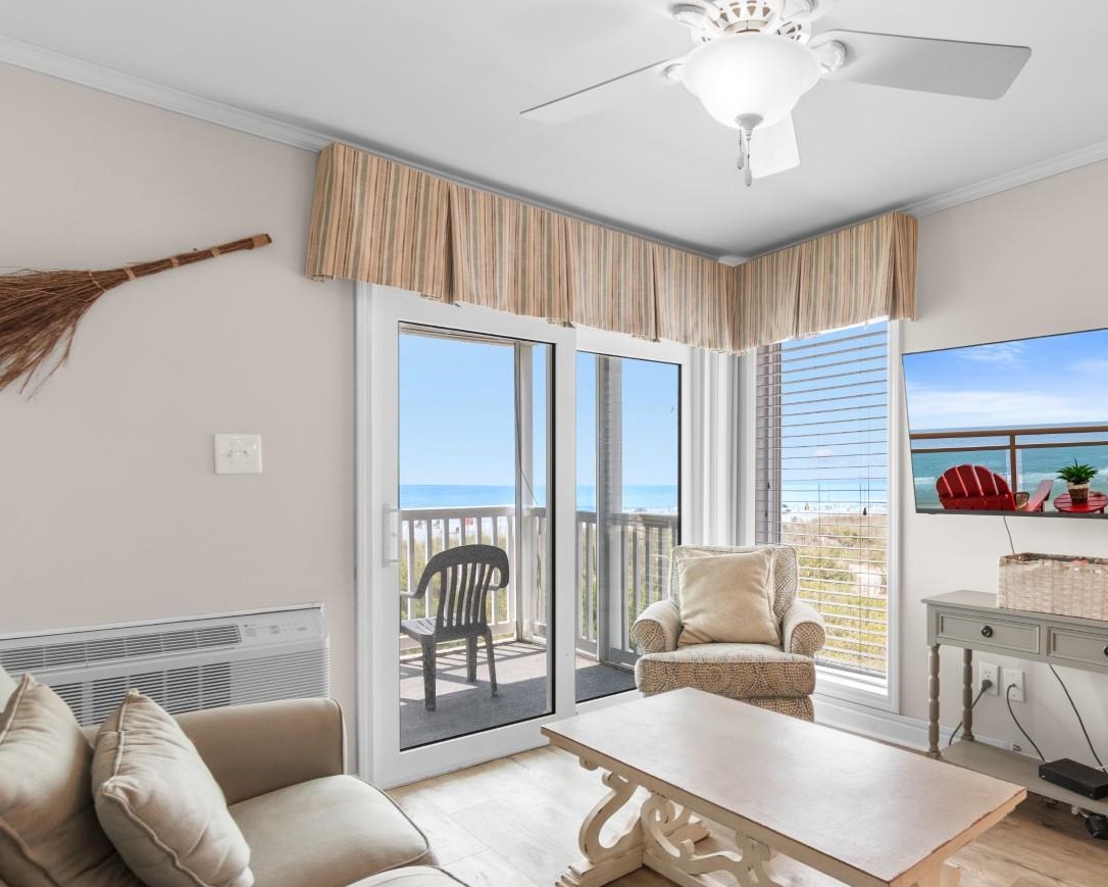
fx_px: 689
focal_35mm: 21
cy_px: 498
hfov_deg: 76.2
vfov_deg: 65.3
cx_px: 697
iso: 100
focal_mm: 10
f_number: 4.5
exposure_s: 1/10
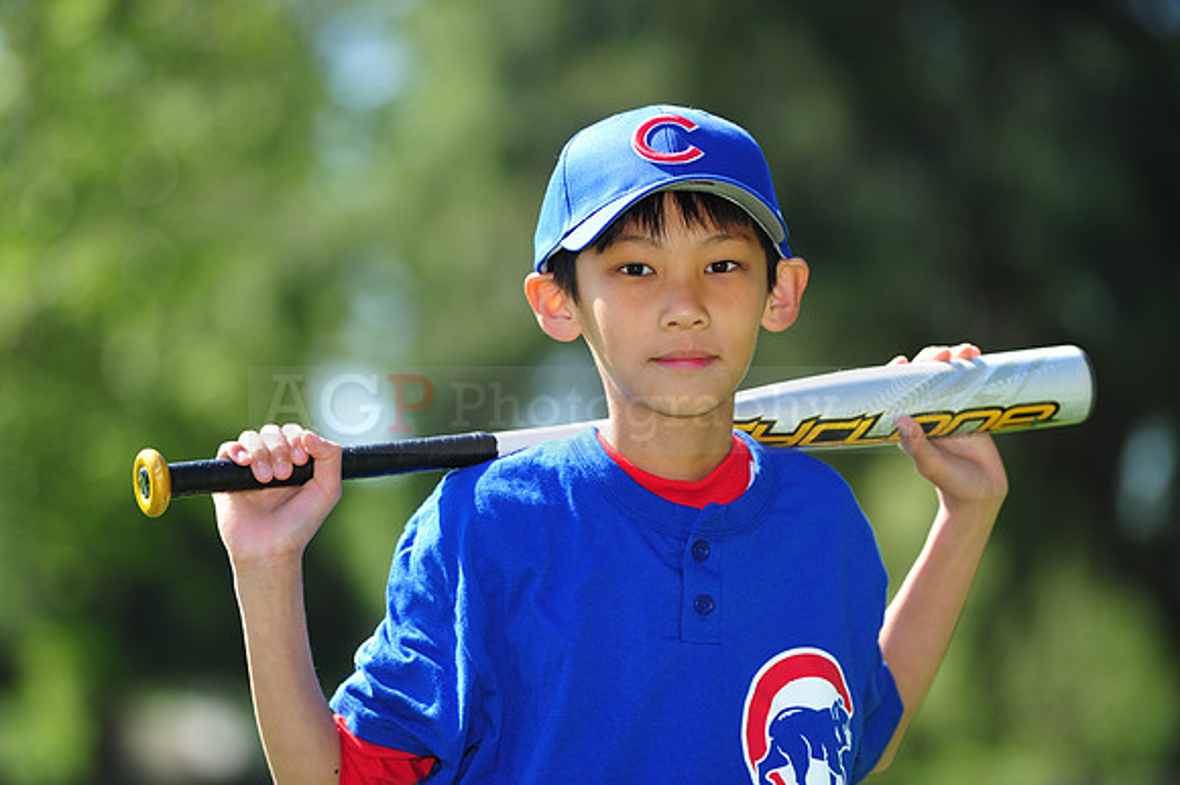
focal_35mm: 200
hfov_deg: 10.3
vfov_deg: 6.9
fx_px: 6552
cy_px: 392
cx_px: 590
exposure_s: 1/640
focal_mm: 200
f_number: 4.5
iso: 200
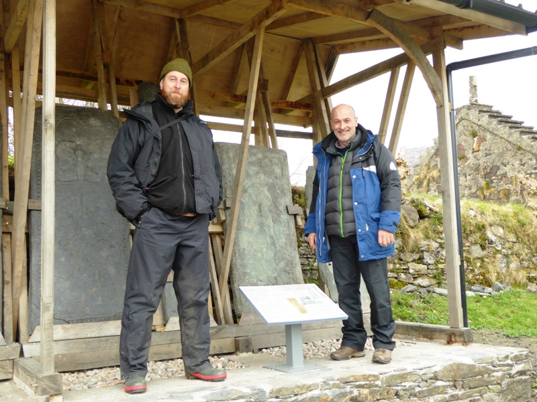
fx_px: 605
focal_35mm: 39
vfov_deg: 36.8
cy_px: 201
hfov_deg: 47.9
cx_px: 268
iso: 100
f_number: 3.7
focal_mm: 6.7
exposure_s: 1/80
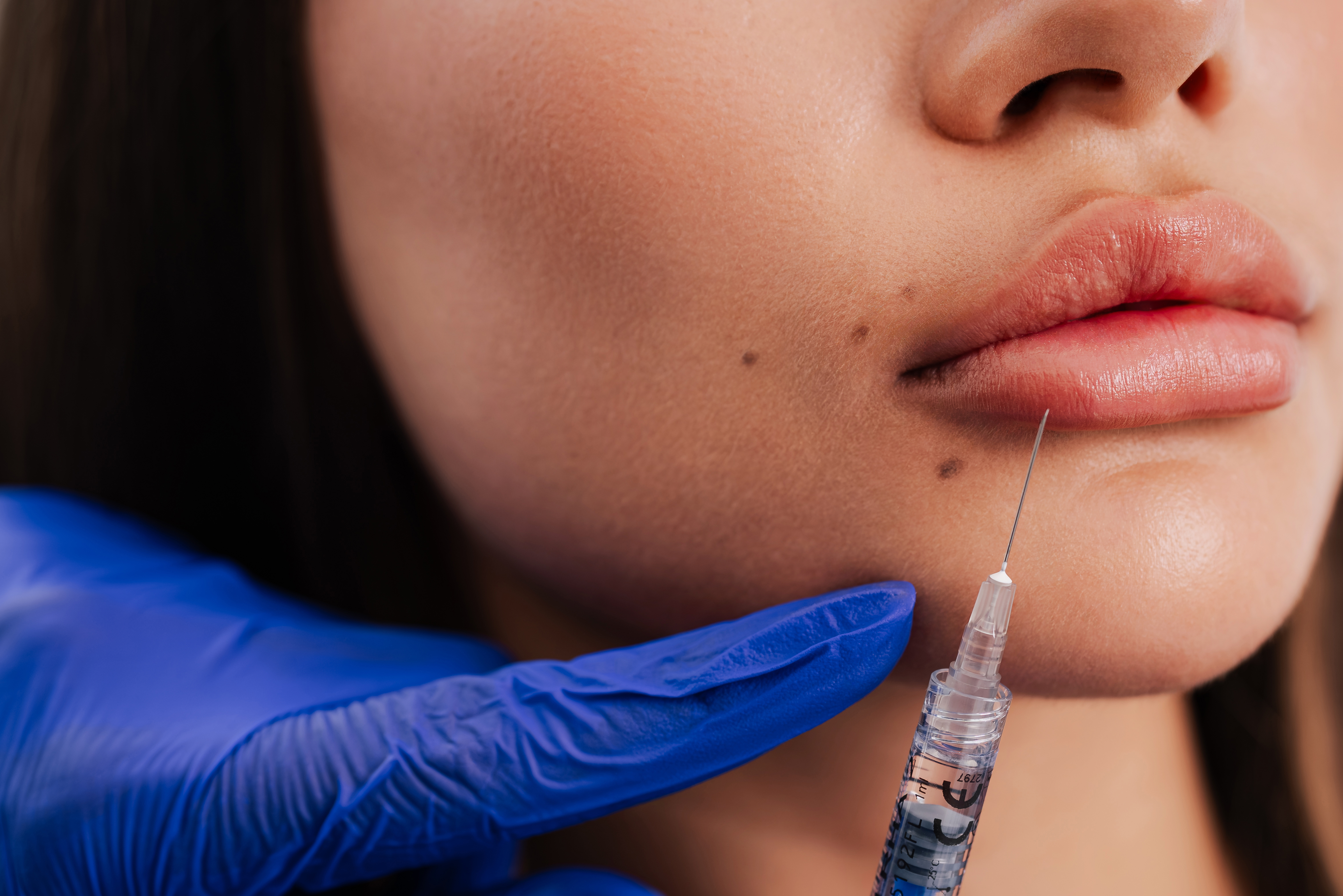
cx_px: 949
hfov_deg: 26.8
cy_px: 561
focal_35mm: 75
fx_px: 2798
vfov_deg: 18.2
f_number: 2.8
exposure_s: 1/250
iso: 250
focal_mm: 50
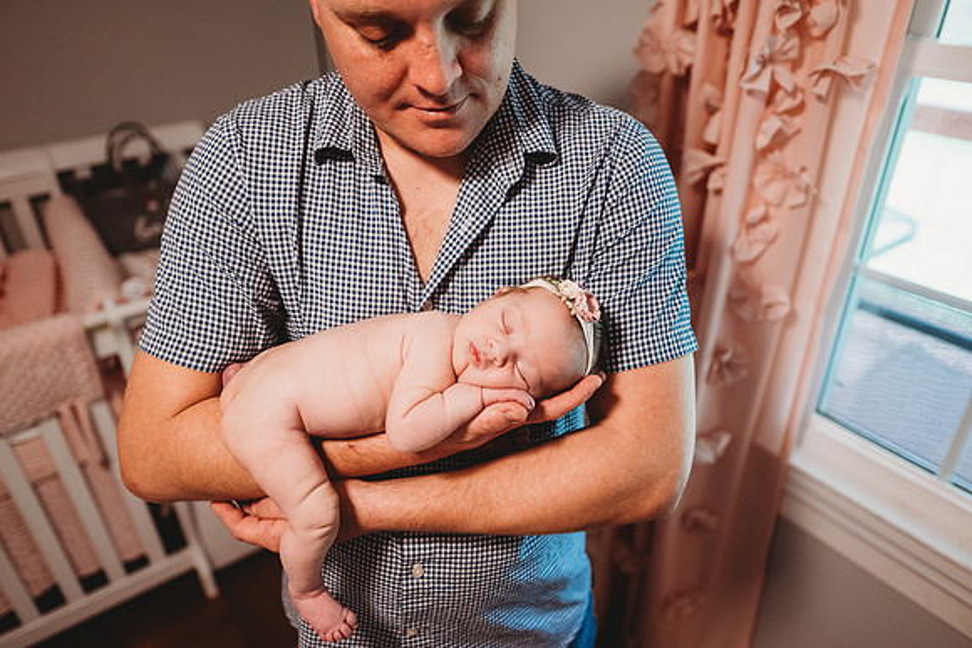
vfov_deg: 53.2
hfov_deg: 73.7
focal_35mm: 24
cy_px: 324
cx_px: 486
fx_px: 648
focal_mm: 24
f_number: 2.2
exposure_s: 1/160
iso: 1600
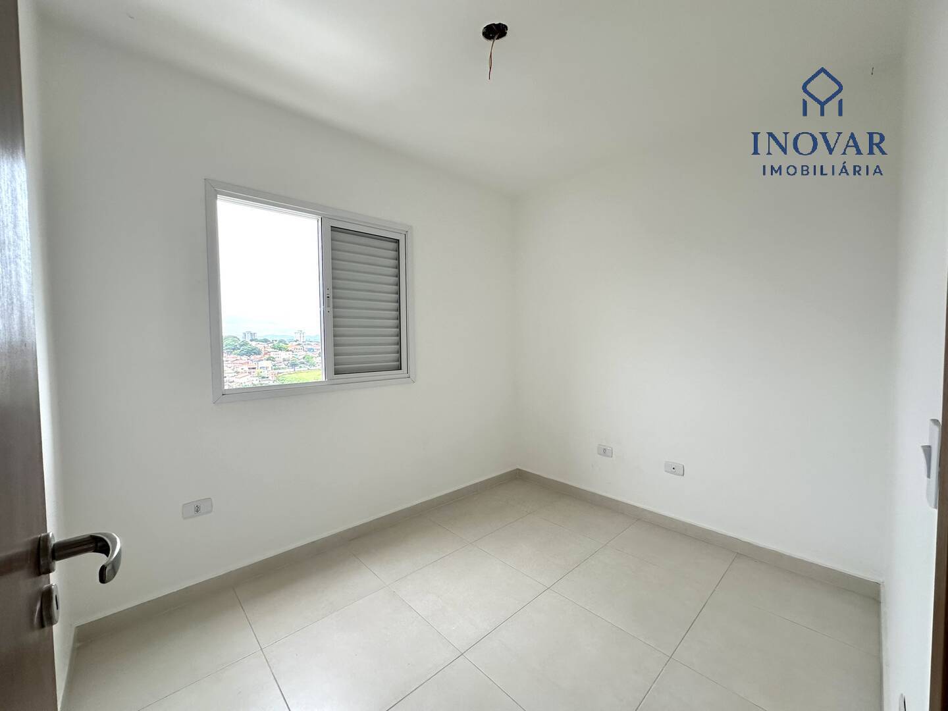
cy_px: 356
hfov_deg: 102.1
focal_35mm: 14
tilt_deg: +0.5
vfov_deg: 85.7
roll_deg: +1.2
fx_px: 383
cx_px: 474
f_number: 2.2
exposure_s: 1/99
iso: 80
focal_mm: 2.22
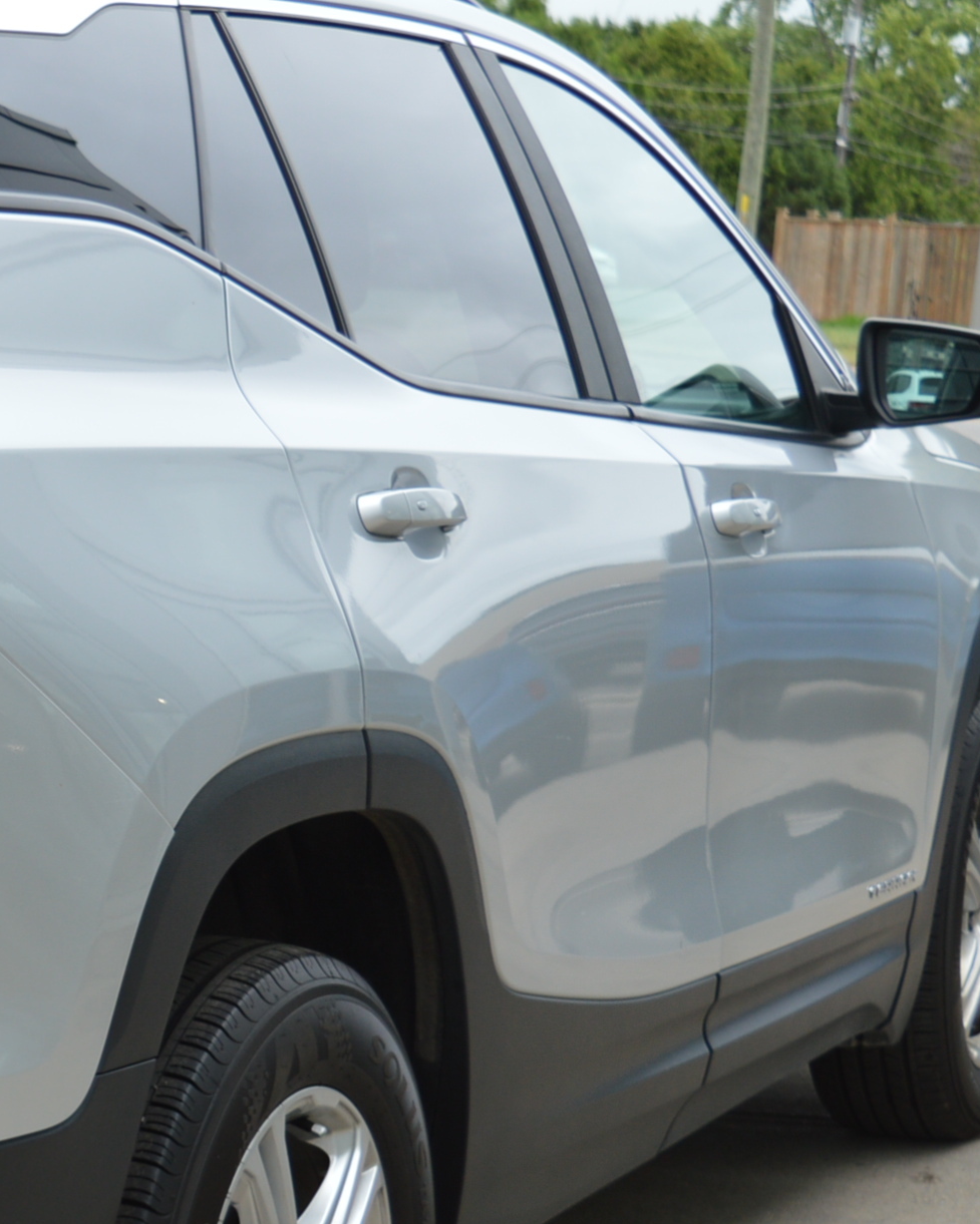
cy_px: 794
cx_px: -357
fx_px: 3516
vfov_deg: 19.7
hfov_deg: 15.0
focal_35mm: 97
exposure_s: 1/125
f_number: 5.6
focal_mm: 28
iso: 180
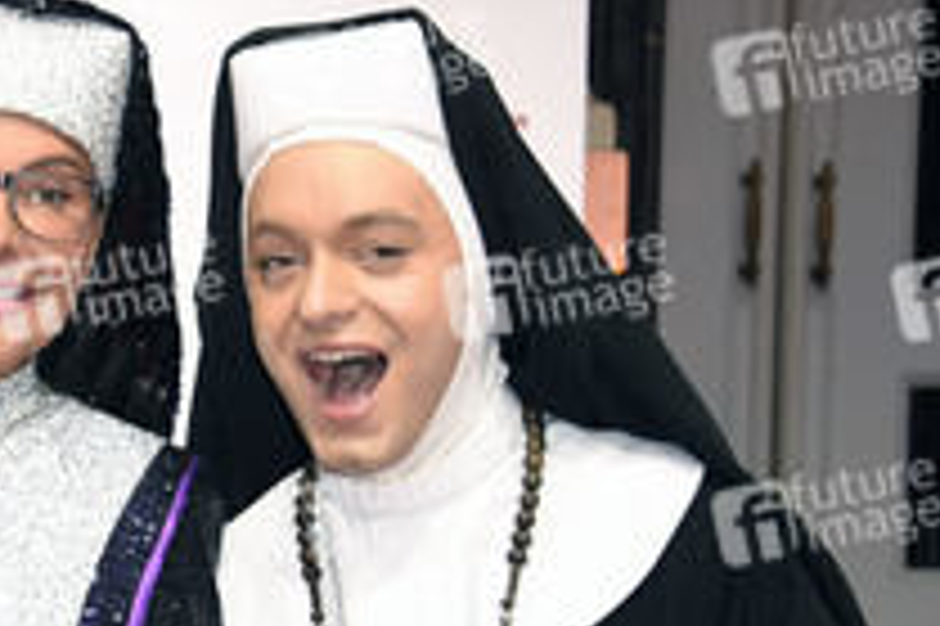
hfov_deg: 15.0
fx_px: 3496
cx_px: -11
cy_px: 626
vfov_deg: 10.1
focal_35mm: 134
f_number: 5.6
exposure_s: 1/250
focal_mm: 62
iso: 640
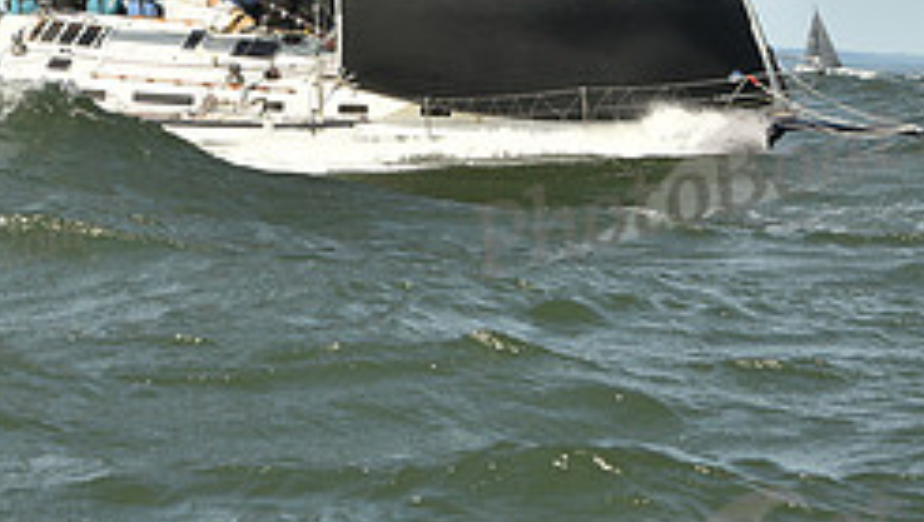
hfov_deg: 9.7
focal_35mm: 222
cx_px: 282
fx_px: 5445
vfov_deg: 5.5
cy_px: 39
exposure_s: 1/800
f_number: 9
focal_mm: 90
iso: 250
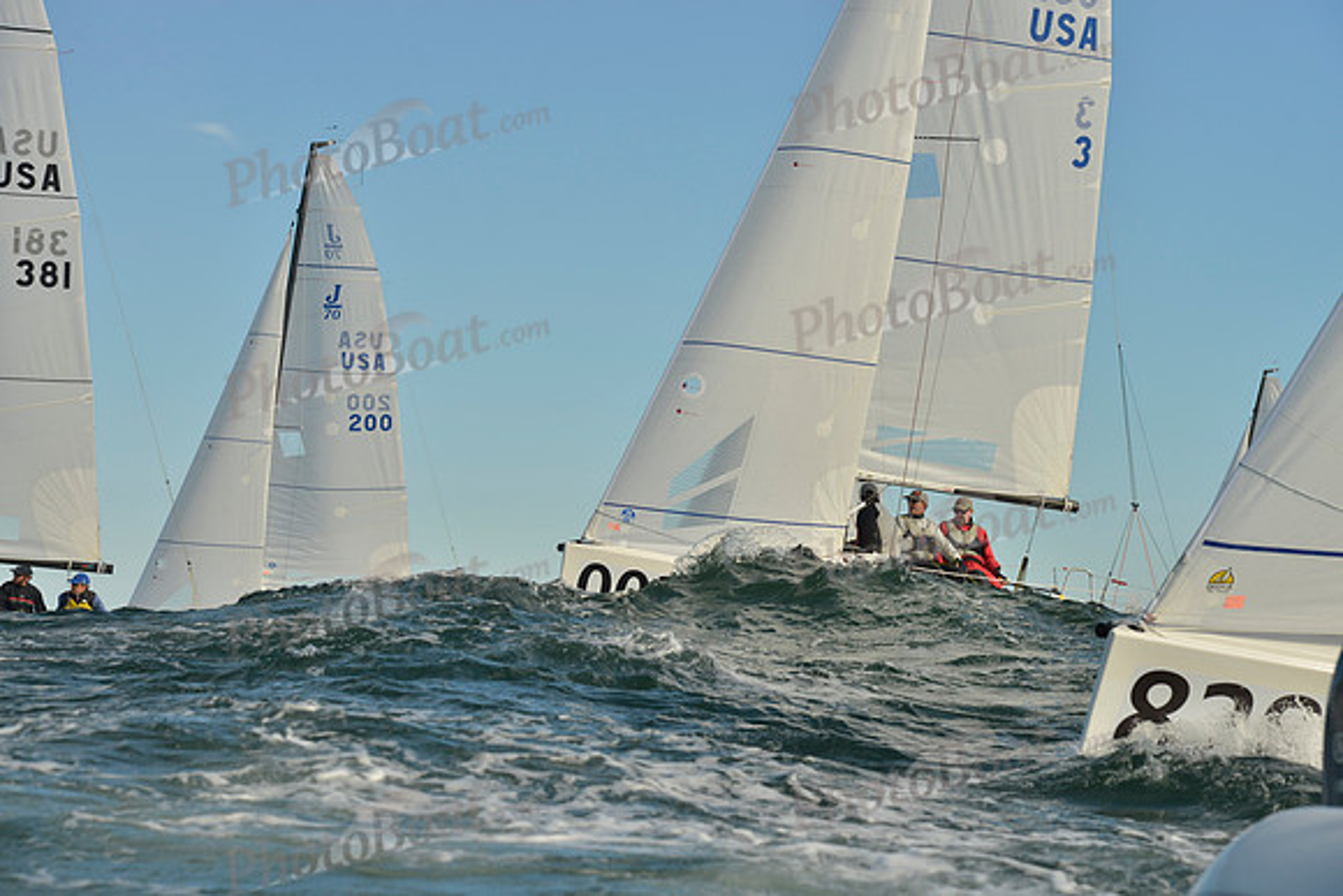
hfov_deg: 20.8
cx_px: 672
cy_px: 448
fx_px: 3657
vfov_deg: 14.0
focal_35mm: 98
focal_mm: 98
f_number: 9
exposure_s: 1/1250
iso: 280
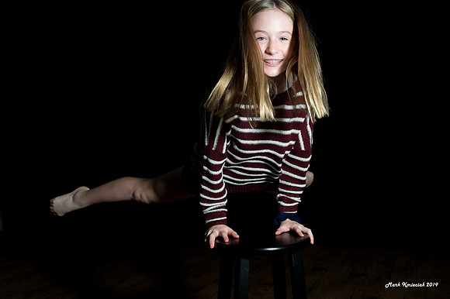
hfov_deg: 45.5
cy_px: 187
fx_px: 531
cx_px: 281
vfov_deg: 31.4
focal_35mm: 42
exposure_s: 1/250
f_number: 8
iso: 200
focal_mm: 34
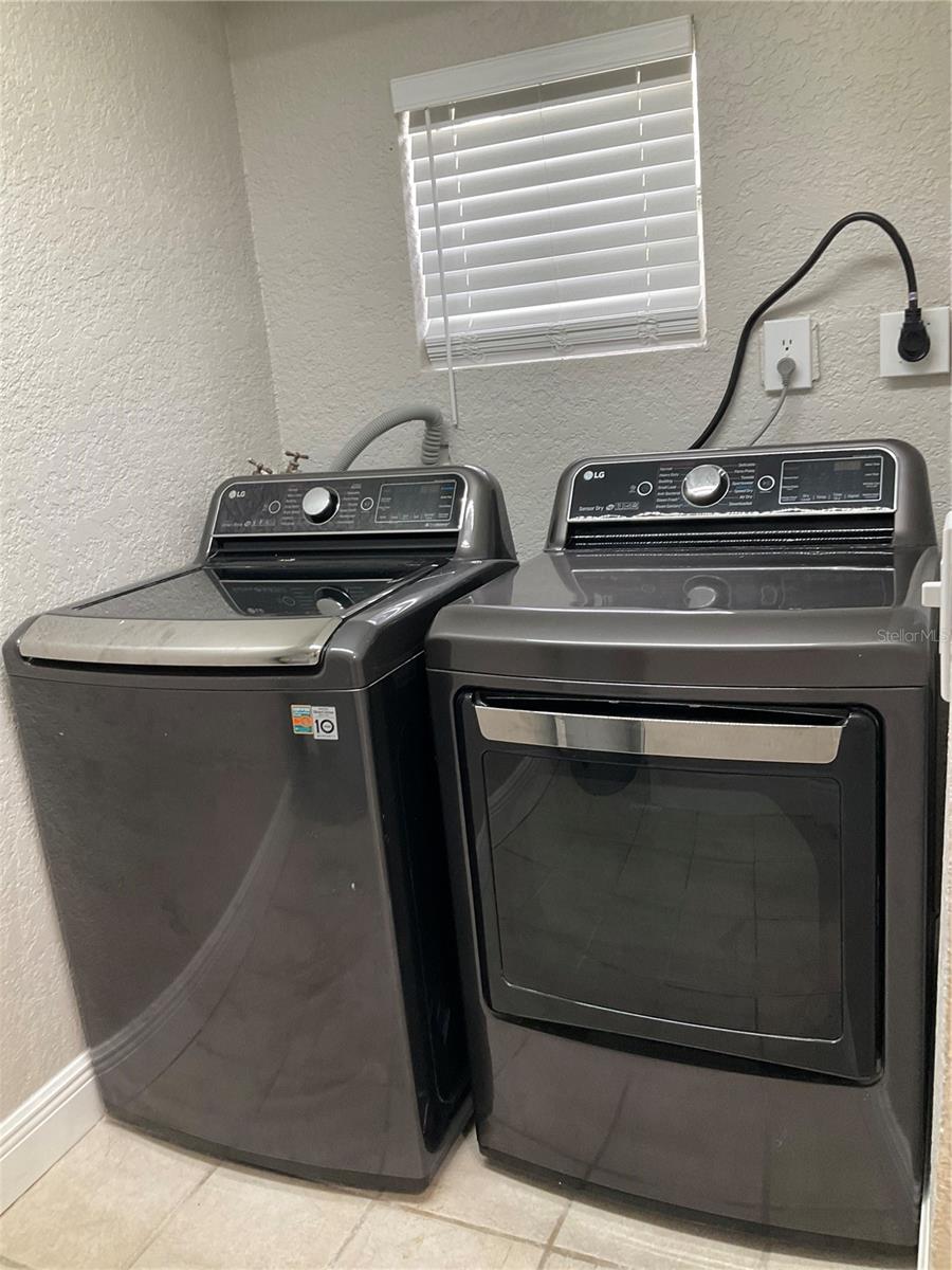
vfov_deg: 61.7
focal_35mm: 29
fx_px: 1063
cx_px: 476
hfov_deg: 48.2
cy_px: 635
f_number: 1.8
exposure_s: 1/60
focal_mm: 3
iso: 64
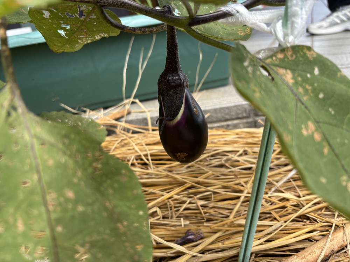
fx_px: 263
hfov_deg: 67.3
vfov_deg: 53.1
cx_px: 175
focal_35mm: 26
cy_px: 131
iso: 50
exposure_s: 1/675
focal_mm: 5.96
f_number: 1.6
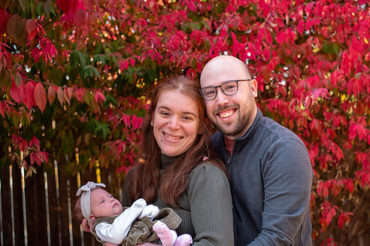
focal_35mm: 59
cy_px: 136
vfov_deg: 22.9
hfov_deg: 33.9
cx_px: 208
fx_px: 606
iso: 3200
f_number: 2.5
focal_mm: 50
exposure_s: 1/3200
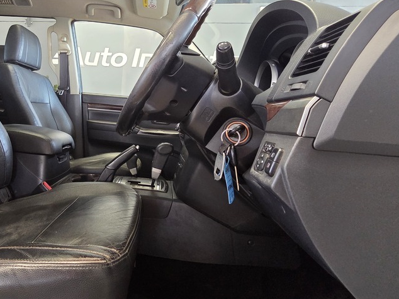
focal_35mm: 21
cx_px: 129
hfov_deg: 76.2
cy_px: 115
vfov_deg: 62.7
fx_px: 242
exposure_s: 1/100
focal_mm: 2.2
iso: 640
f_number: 2.2
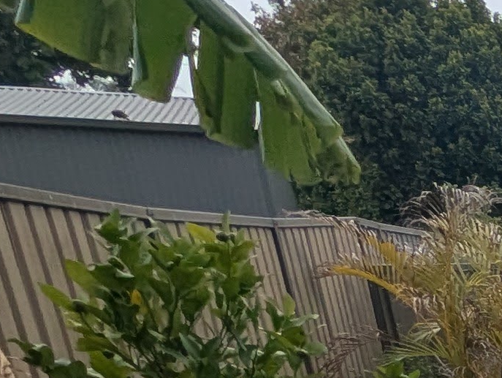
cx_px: 1480
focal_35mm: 95
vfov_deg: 13.5
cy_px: 737
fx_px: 1379
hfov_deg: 11.7
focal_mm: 2.35
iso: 50
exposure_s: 1/771
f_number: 2.2
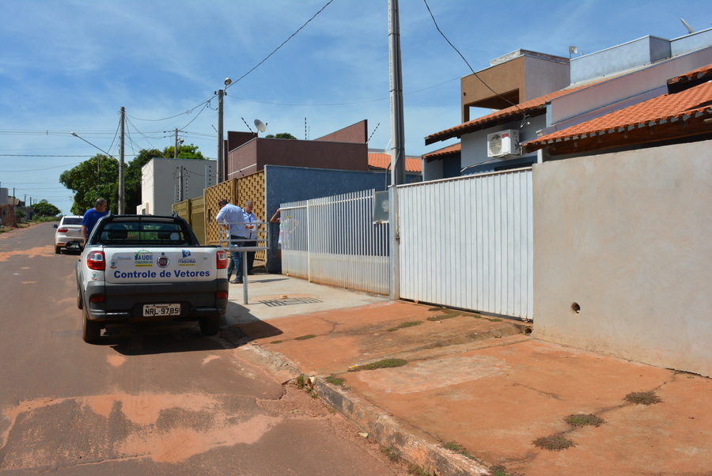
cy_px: 238
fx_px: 594
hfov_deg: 61.9
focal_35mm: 30
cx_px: 356
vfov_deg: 43.7
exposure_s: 1/320
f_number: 9
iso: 100
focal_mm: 20
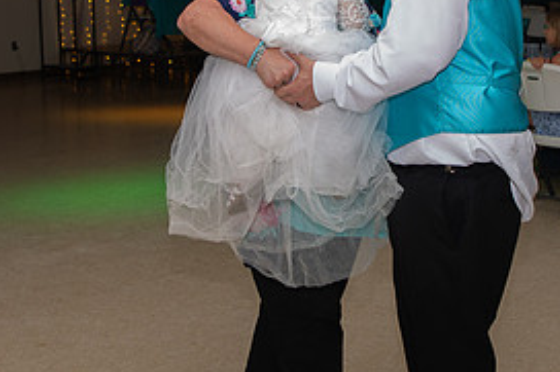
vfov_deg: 21.4
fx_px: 979
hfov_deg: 31.9
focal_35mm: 63
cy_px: 93
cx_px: 323
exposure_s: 1/125
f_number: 3.5
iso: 800
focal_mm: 24
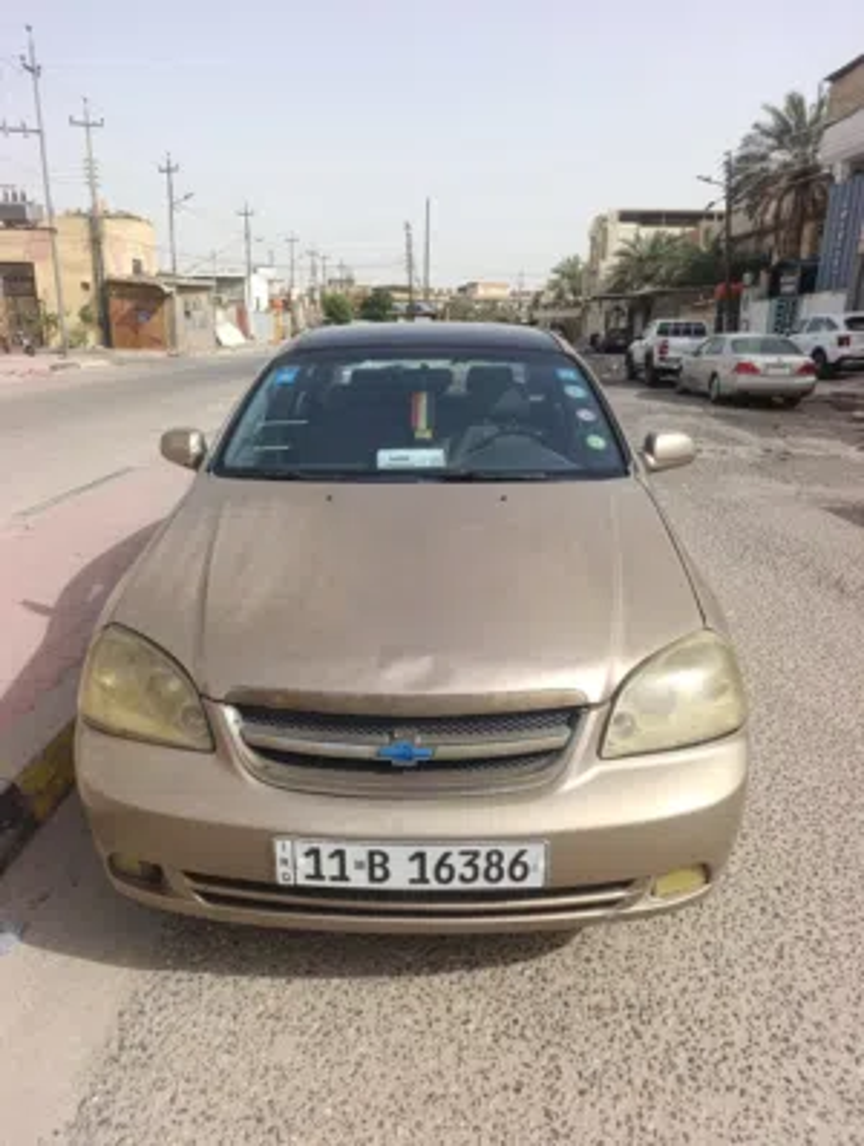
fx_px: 763
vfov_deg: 73.8
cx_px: 432
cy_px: 573
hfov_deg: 59.0
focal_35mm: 23
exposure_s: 1/610
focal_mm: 6.14
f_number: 1.6
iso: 50
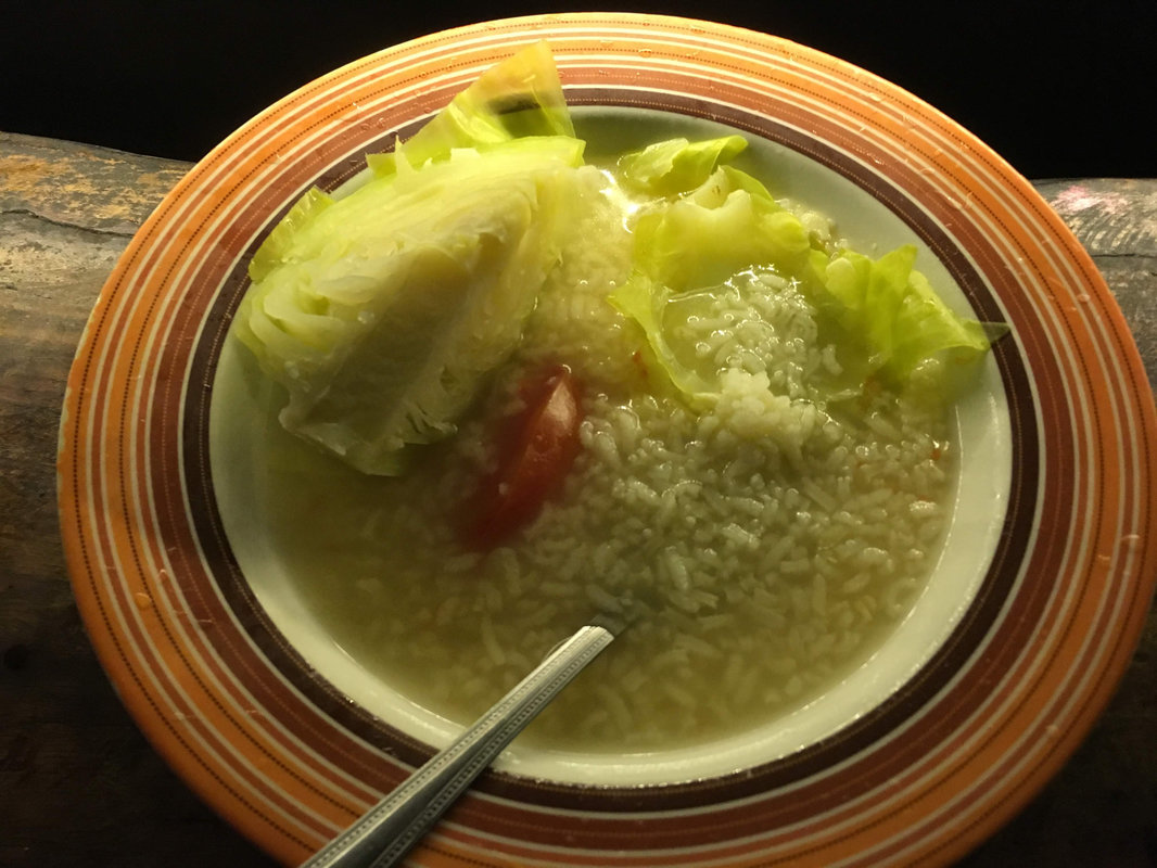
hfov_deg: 61.6
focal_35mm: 29
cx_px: 578
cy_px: 434
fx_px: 970
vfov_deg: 48.2
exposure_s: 1/15
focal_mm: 4.15
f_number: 2.2
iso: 200
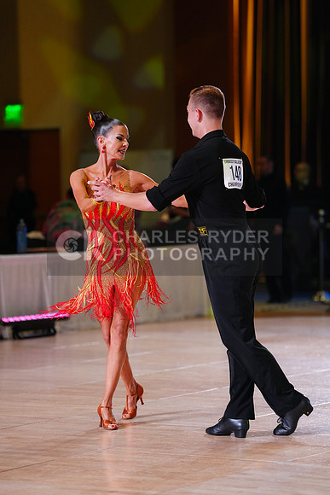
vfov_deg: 15.1
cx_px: 165
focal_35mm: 136
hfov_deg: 10.1
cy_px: 248
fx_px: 1869
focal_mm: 136
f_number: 2.8
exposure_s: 1/400
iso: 2000
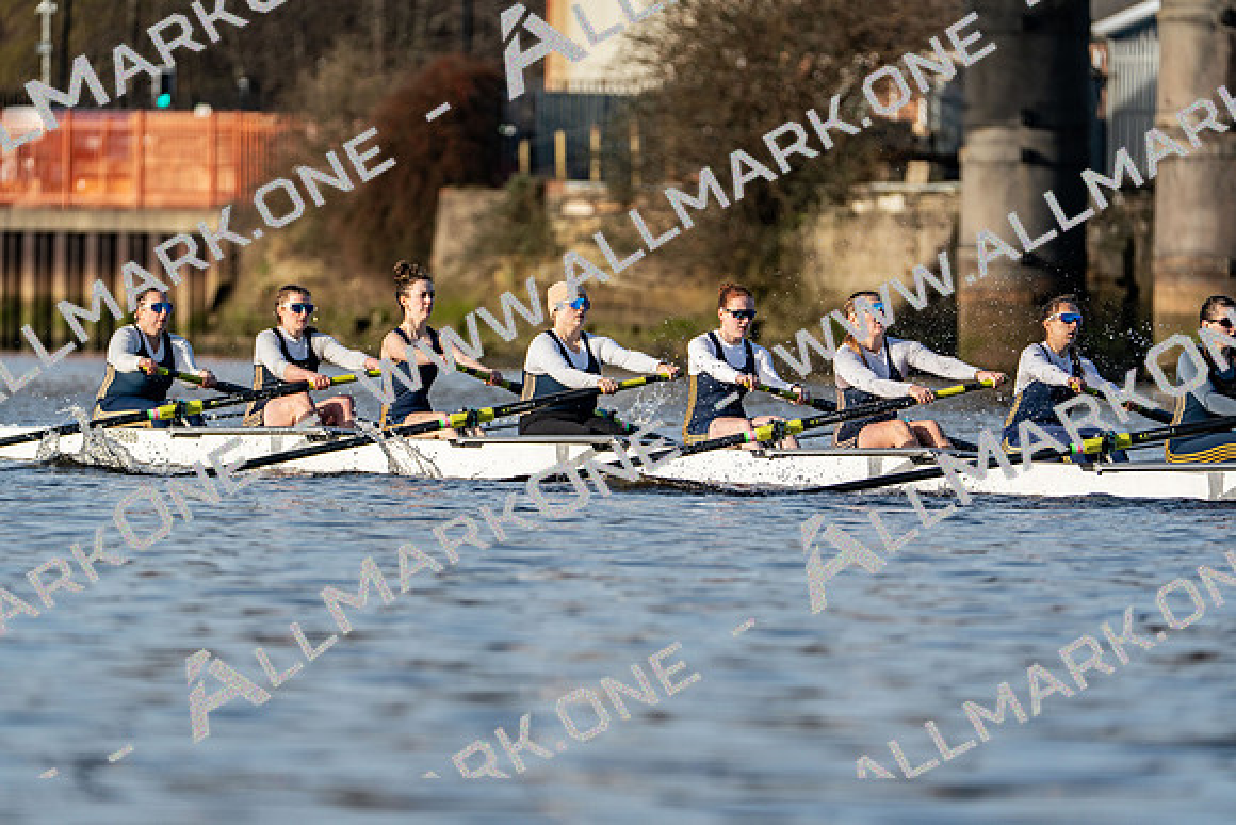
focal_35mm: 426
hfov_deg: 4.8
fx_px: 14629
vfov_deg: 3.2
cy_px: 412
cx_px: 618
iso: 400
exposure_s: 1/2000
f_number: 6.3
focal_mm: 426
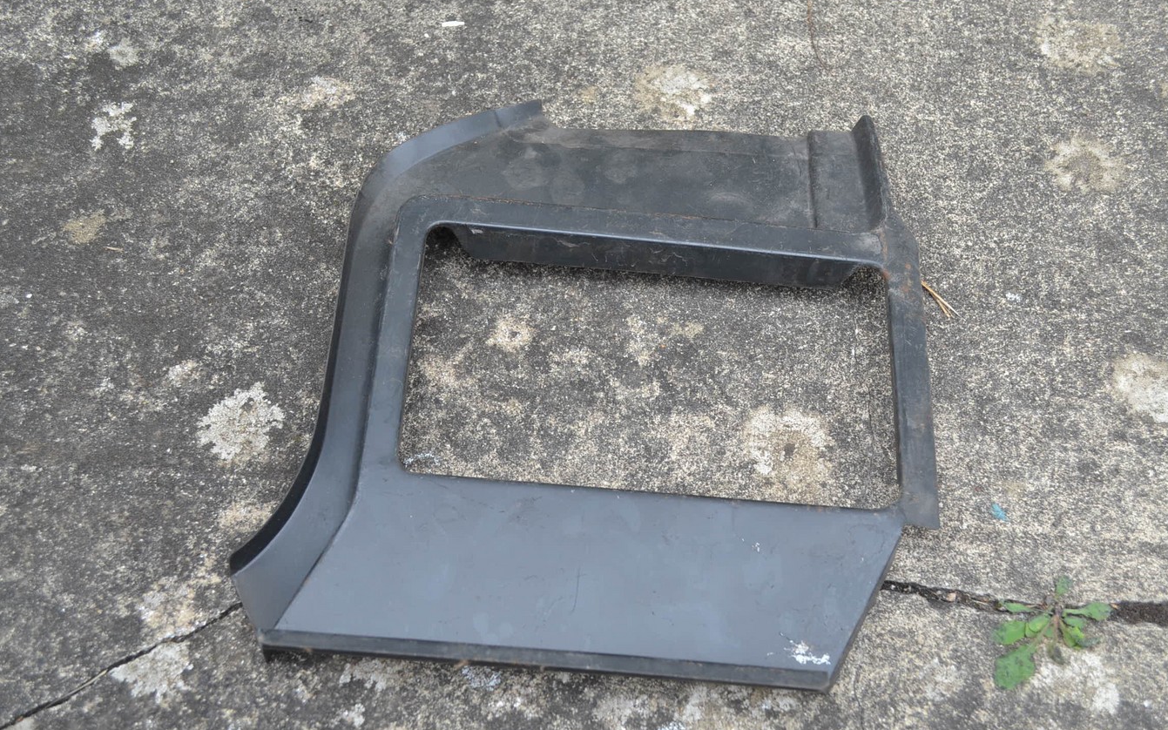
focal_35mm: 40
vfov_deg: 32.0
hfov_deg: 49.3
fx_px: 1273
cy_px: 375
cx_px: 587
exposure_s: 1/125
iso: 280
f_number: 5.6
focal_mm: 26
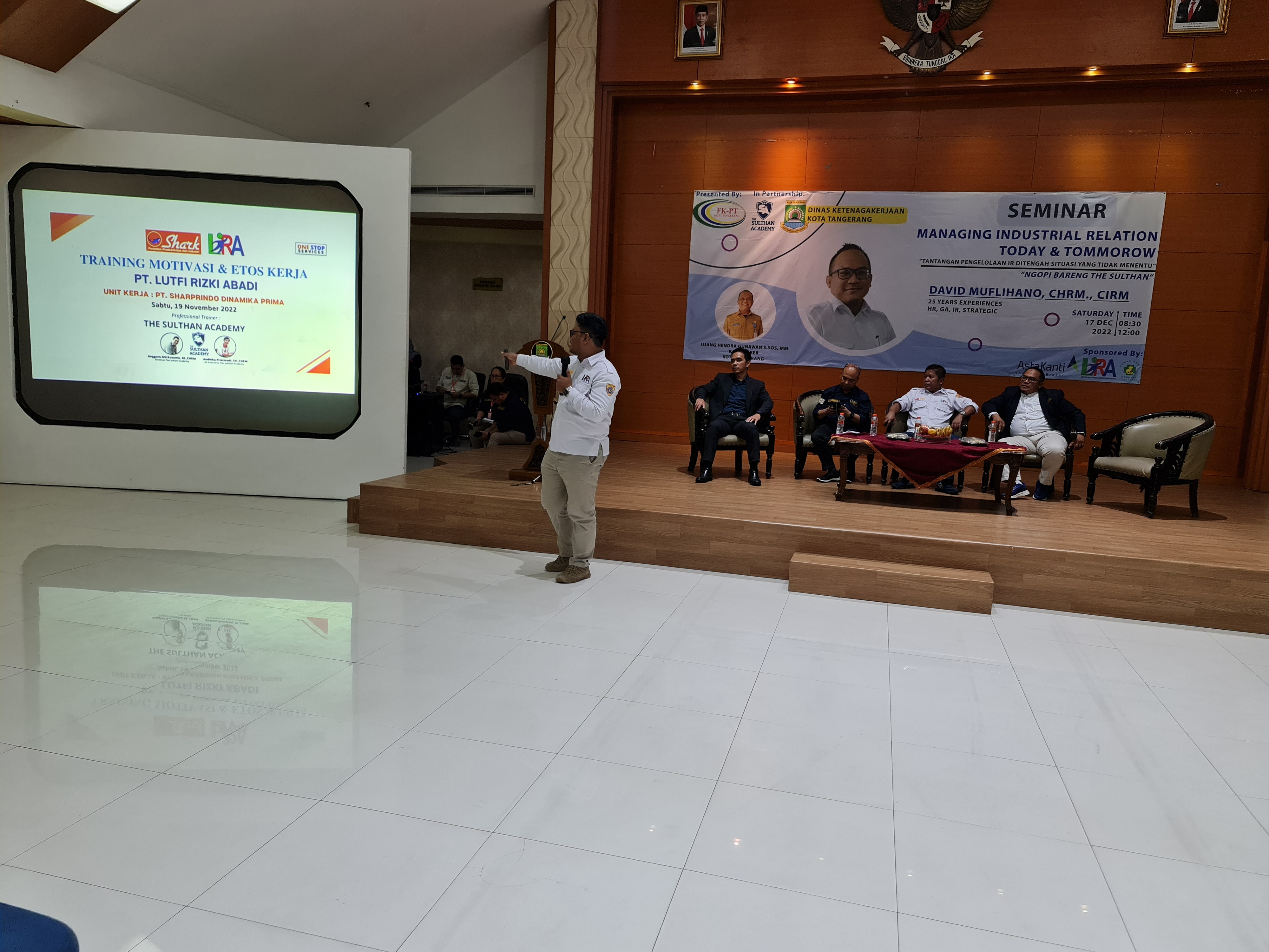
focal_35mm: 25
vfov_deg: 54.9
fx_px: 916
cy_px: 476
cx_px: 634
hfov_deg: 69.4
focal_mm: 7
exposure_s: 1/100
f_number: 1.8
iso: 200
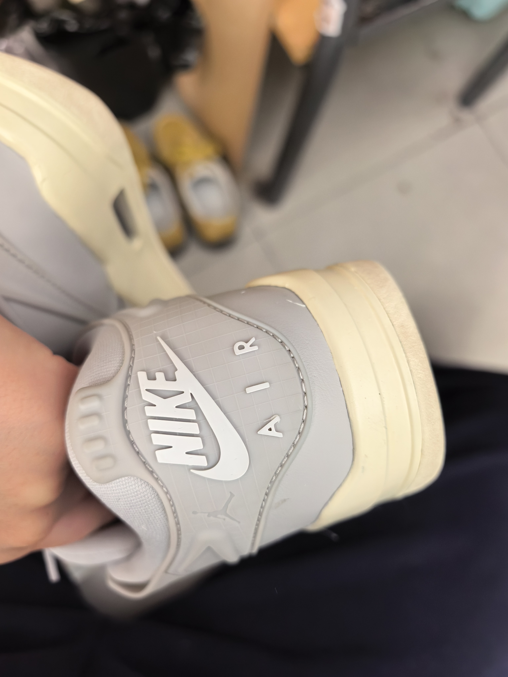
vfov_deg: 71.6
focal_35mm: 24
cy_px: 338
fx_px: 470
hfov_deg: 56.8
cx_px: 254
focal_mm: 8.5
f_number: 2
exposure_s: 1/606
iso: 4000
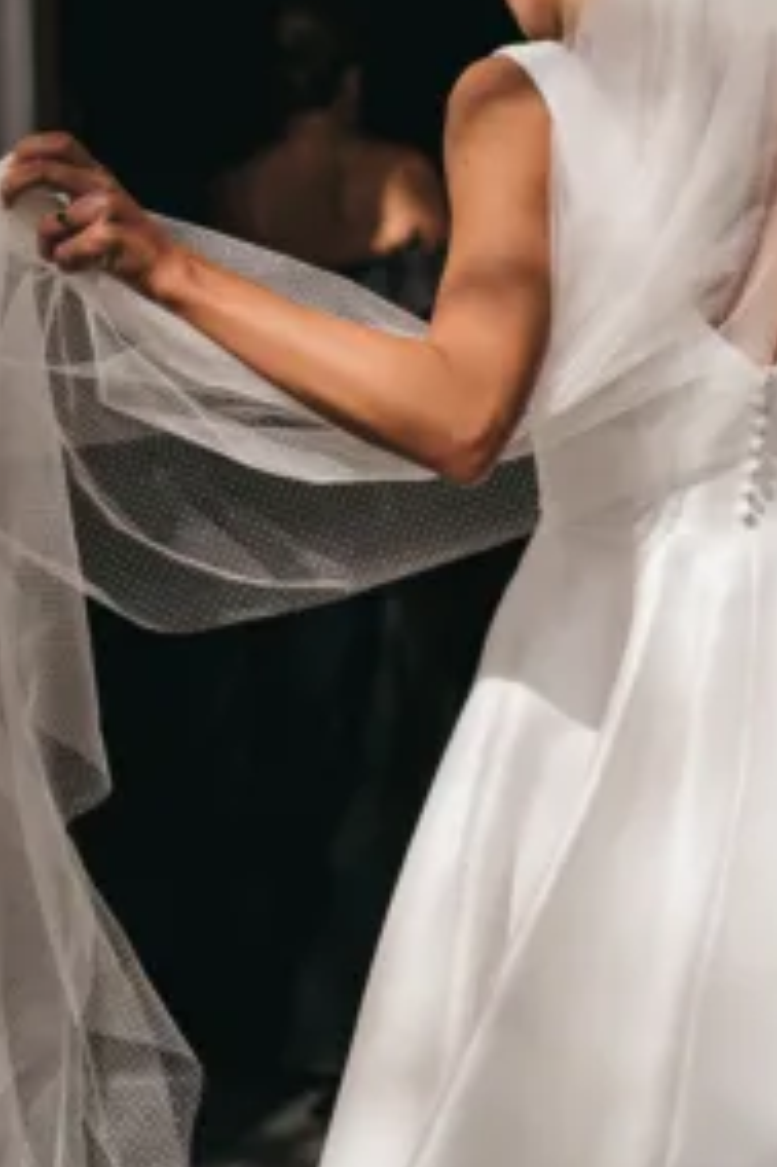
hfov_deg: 18.3
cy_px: 271
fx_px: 2398
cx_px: 598
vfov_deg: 26.9
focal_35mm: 74
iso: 160
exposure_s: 1/8000
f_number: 1.8
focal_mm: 35
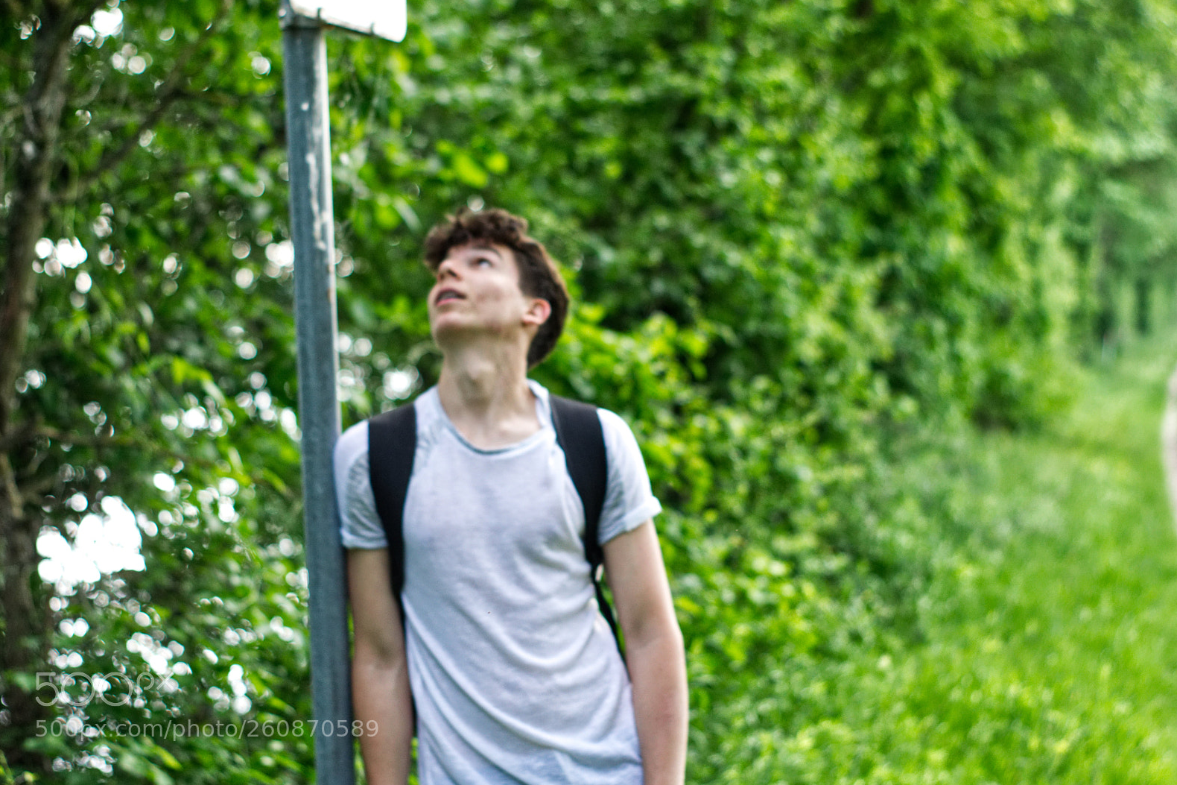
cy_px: 389
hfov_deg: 26.7
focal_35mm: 76
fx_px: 2484
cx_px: 585
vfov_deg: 17.9
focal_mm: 50
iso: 800
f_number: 3.2
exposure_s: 1/800
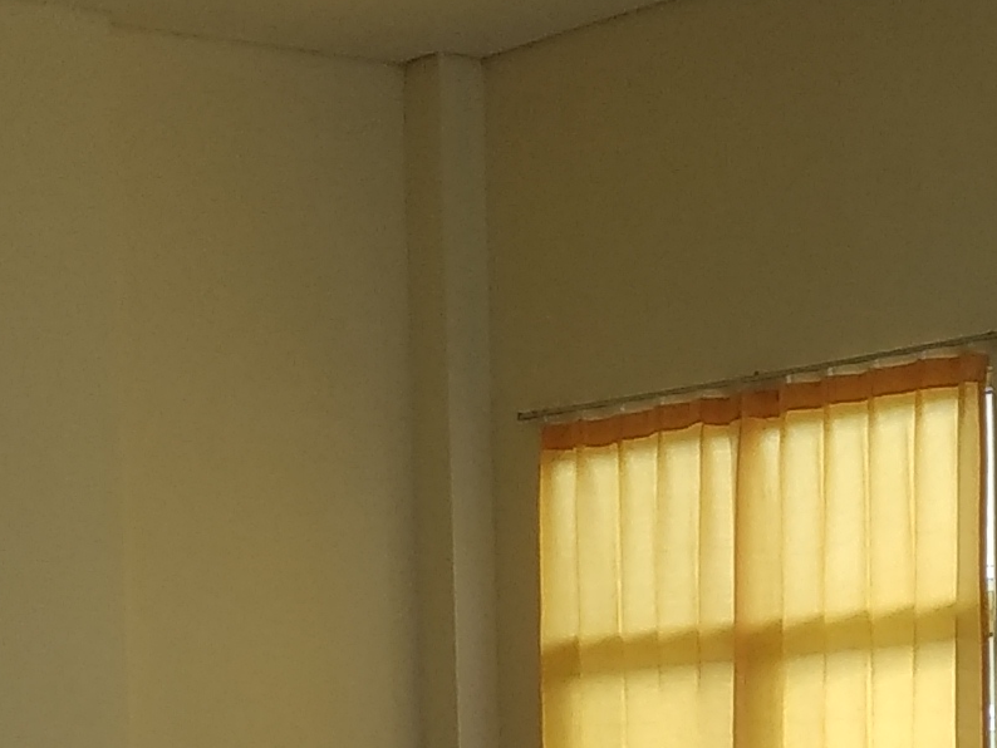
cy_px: 1101
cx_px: 770
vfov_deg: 12.8
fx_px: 3169
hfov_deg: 17.8
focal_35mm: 110
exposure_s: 1/108
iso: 100
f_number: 2
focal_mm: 3.57
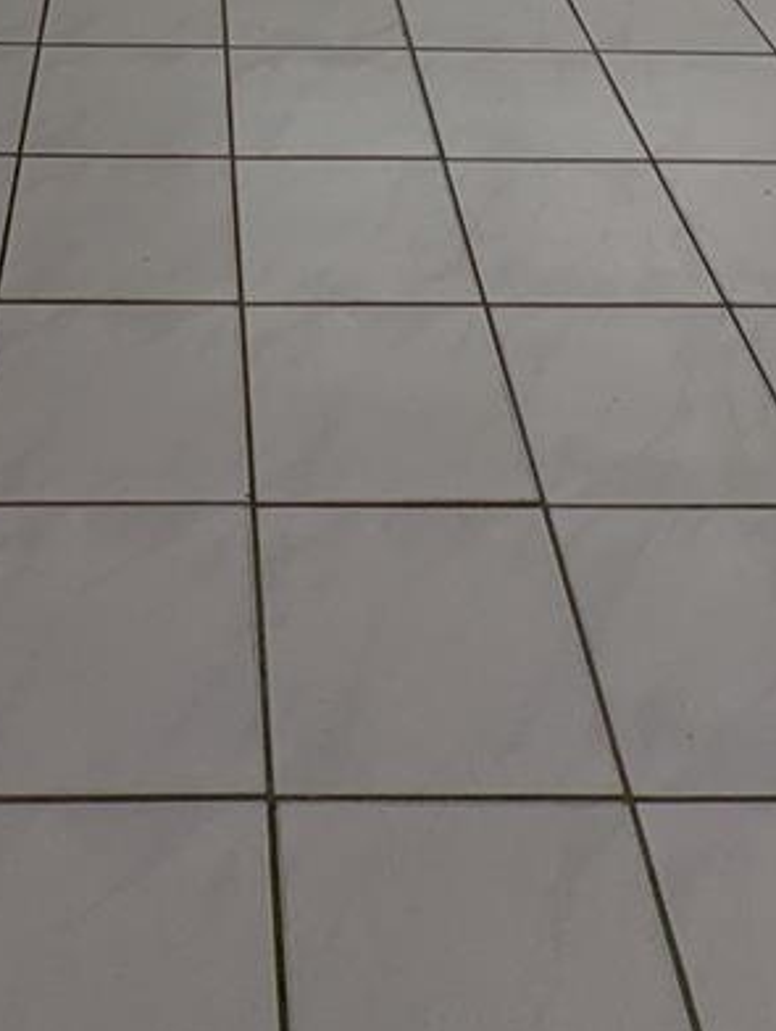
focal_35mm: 49
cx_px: 222
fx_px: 1461
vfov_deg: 28.3
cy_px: -450
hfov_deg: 29.4
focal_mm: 2.35
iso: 90
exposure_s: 1/120
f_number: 2.2
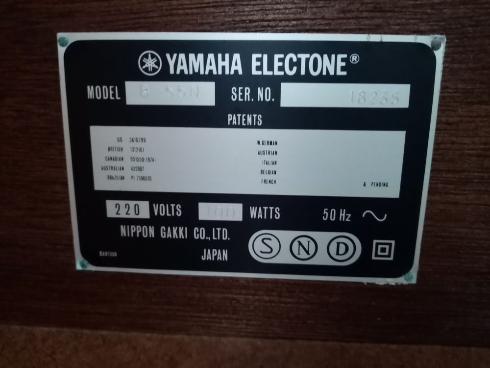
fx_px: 368
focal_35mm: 26
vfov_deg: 53.1
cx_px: 245
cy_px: 184
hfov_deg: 67.3
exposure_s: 1/16.7
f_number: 1.8
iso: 1310
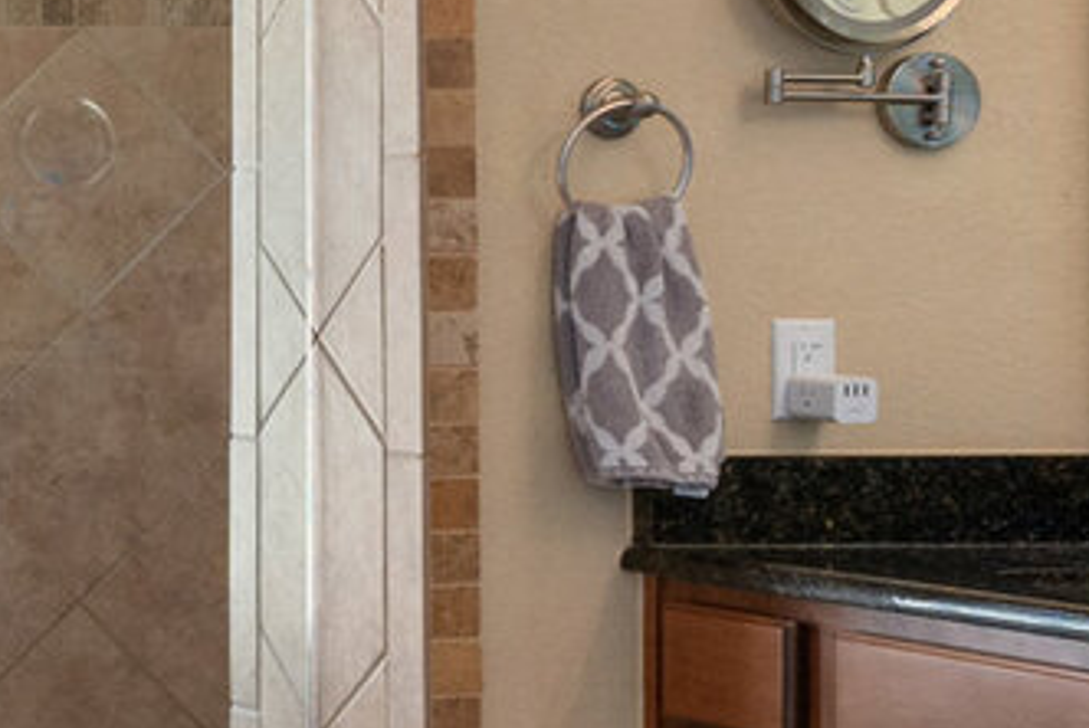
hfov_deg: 17.2
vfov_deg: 17.5
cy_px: 302
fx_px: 2362
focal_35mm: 78
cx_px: -1191
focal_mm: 16
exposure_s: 1/10
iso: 320
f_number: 7.1
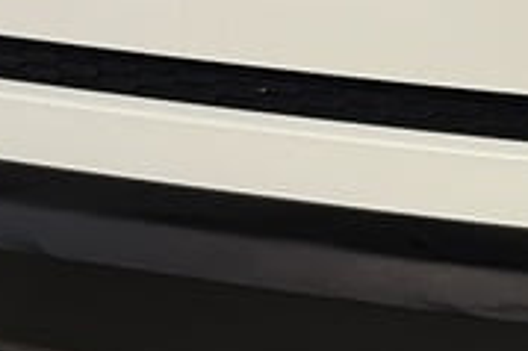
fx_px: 3678
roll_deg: +0.0
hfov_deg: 8.0
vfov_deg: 5.4
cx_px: 811
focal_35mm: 251
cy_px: -190
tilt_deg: -8.1
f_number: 1.78
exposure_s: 1/100
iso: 80
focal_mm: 6.86
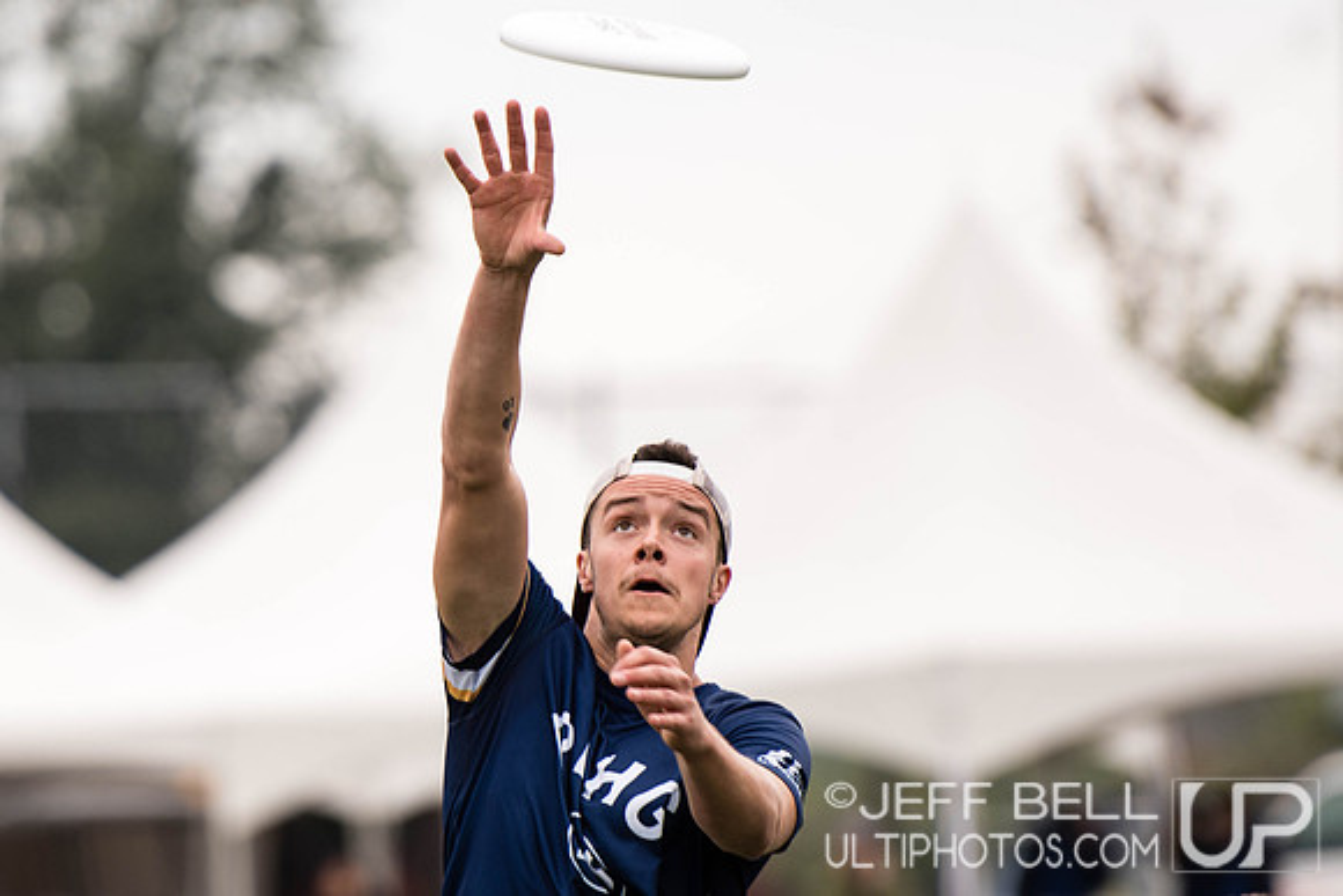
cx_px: 363
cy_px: 448
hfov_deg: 4.7
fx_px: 16330
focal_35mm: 438
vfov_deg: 3.1
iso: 110
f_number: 2.8
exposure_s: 1/1250
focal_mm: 200
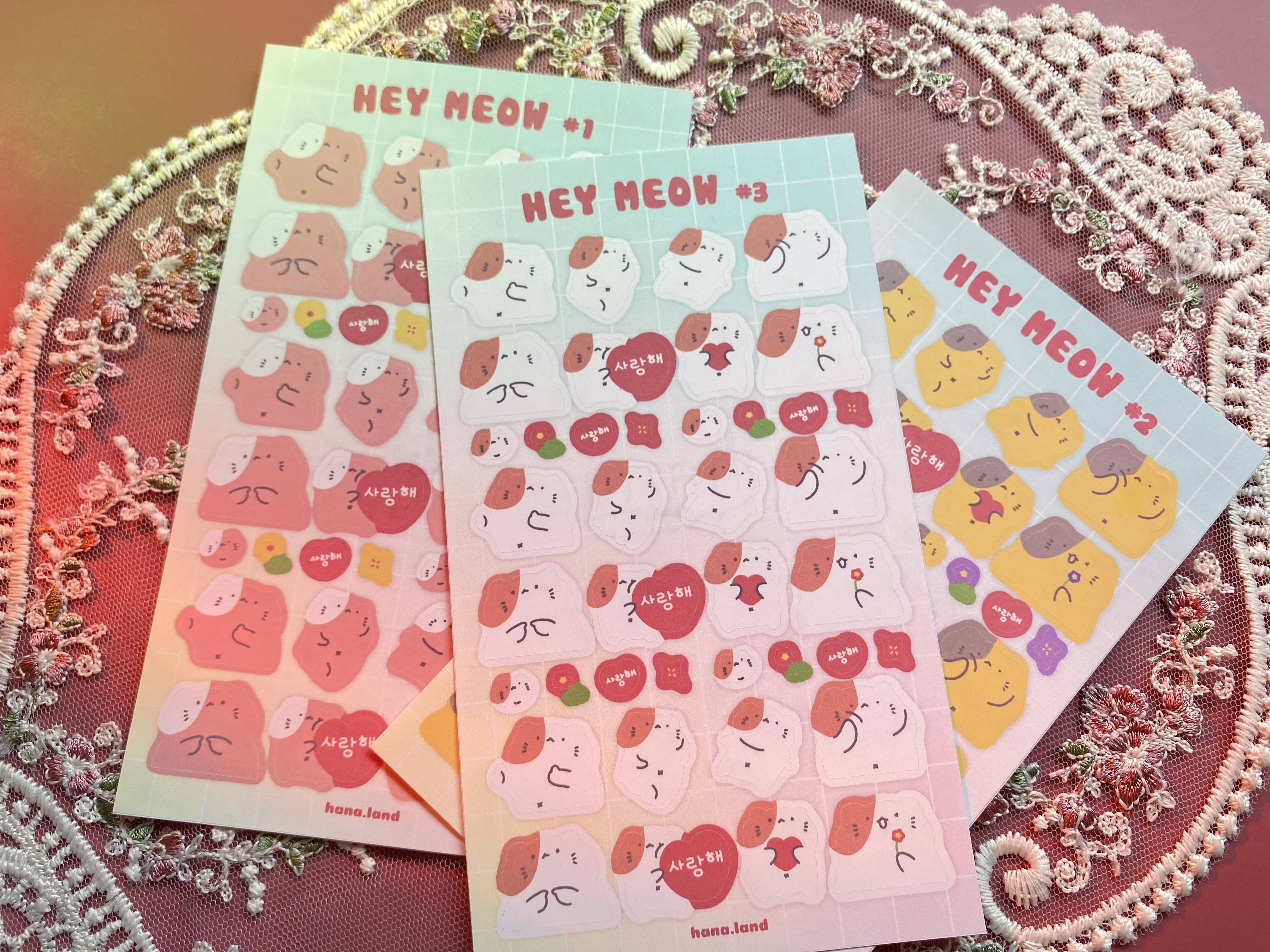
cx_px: 635
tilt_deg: -80.5
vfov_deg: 53.1
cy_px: 476
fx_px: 954
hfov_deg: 67.3
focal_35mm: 26
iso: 80
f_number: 1.8
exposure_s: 1/118
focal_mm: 4.25
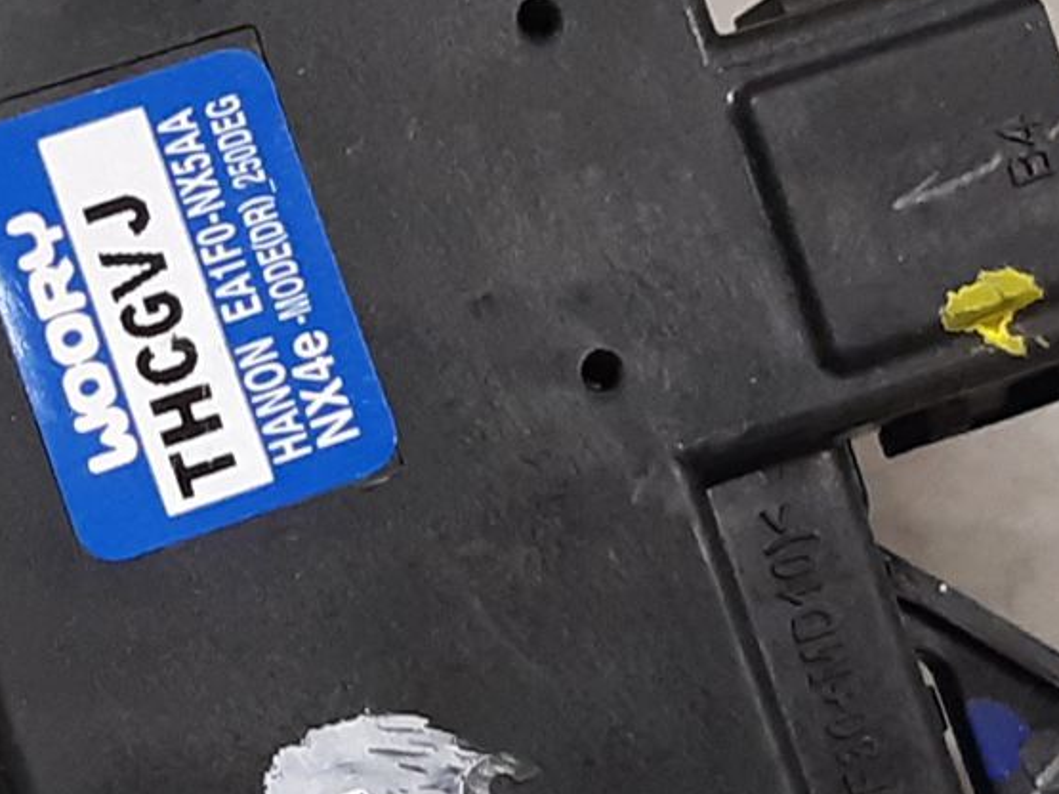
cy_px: 357
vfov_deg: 15.4
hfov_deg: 19.9
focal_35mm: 96
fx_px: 2936
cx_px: 42
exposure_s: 1/50
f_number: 1.7
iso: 160
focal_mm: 3.93
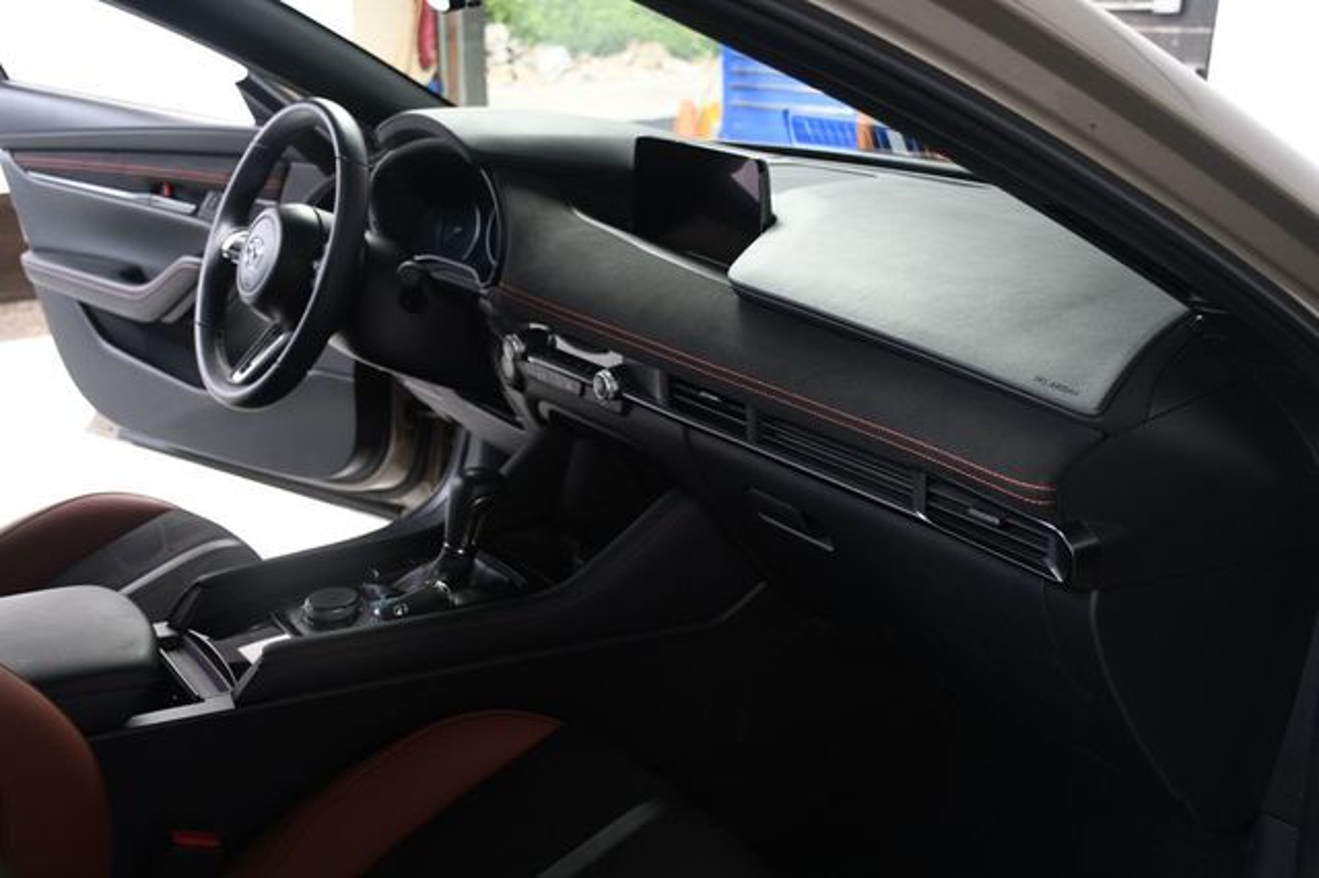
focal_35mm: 39
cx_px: 660
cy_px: 439
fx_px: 1428
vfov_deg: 34.2
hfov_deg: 49.6
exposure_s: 1/160
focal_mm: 26
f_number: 3.8
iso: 100
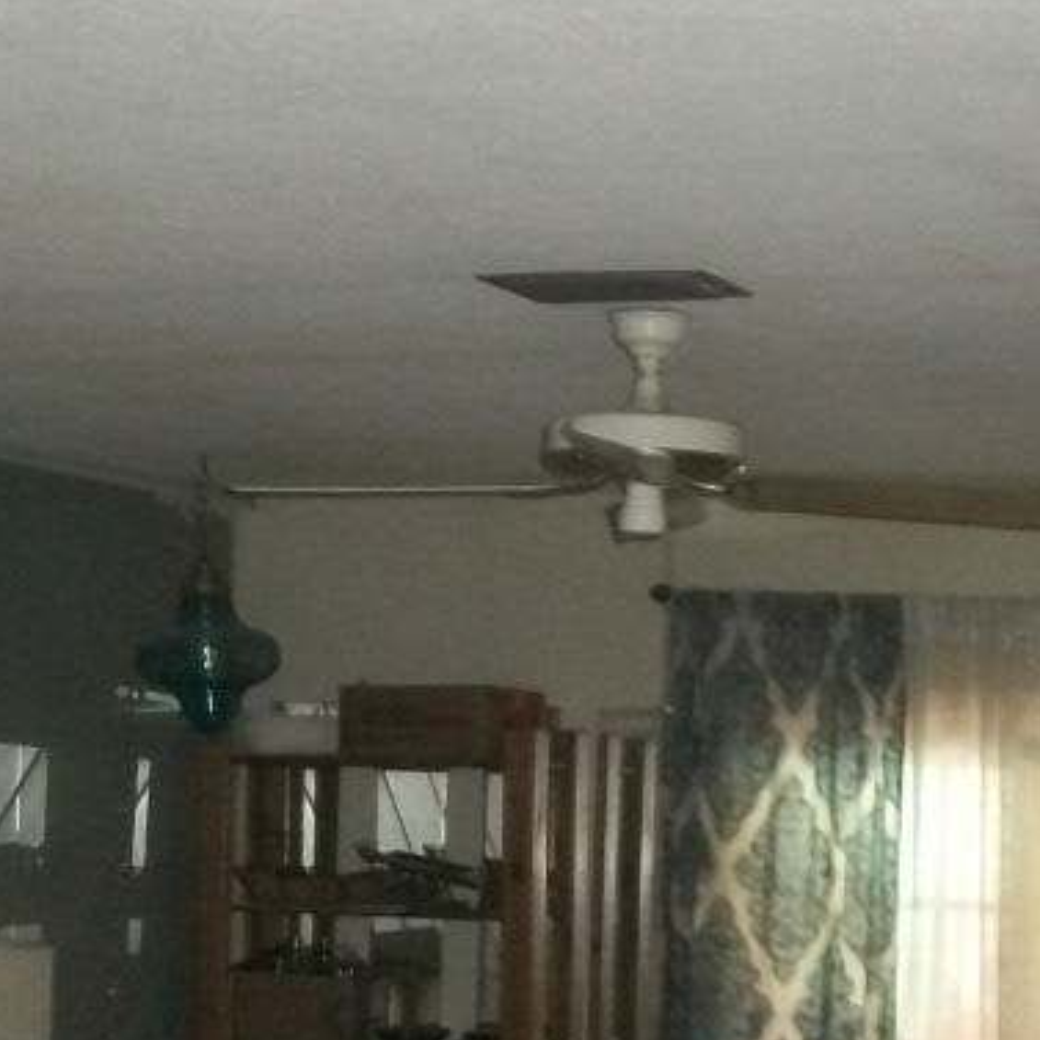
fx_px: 3263
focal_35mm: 96
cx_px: 560
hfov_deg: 18.1
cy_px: 852
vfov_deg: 17.9
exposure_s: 1/30
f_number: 2.9
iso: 240
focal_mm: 5.7
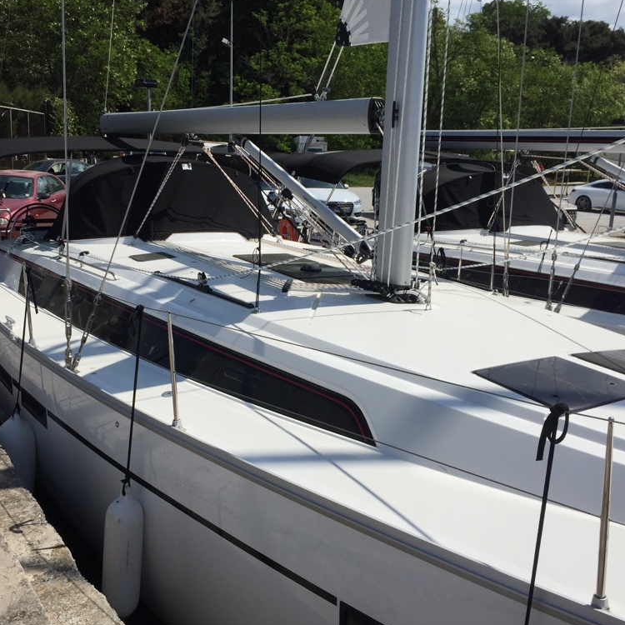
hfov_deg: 47.1
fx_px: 715
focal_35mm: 35
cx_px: 267
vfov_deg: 47.2
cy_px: 314
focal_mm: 4.15
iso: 32
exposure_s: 1/6623
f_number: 2.2
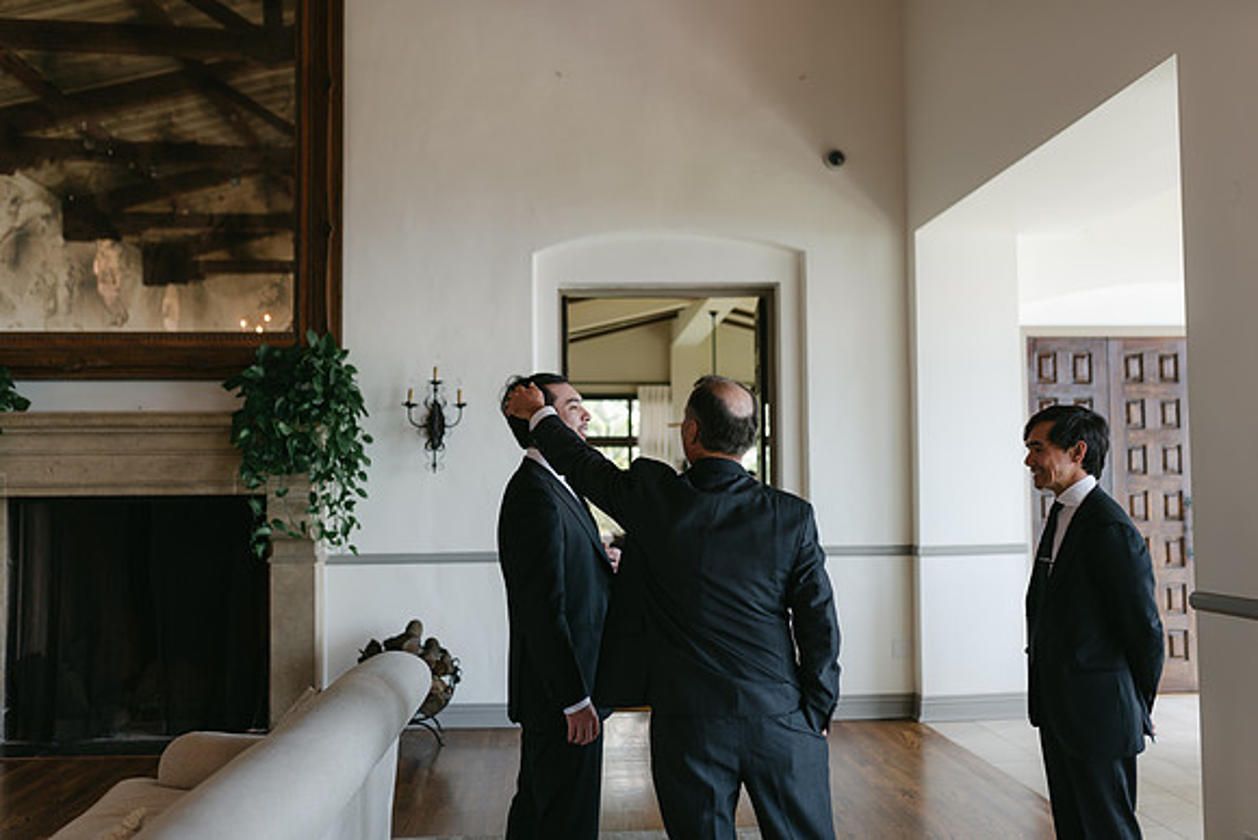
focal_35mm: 35
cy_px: 420
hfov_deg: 54.4
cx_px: 629
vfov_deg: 37.9
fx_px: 1223
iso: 100
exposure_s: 1/160
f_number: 2
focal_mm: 35
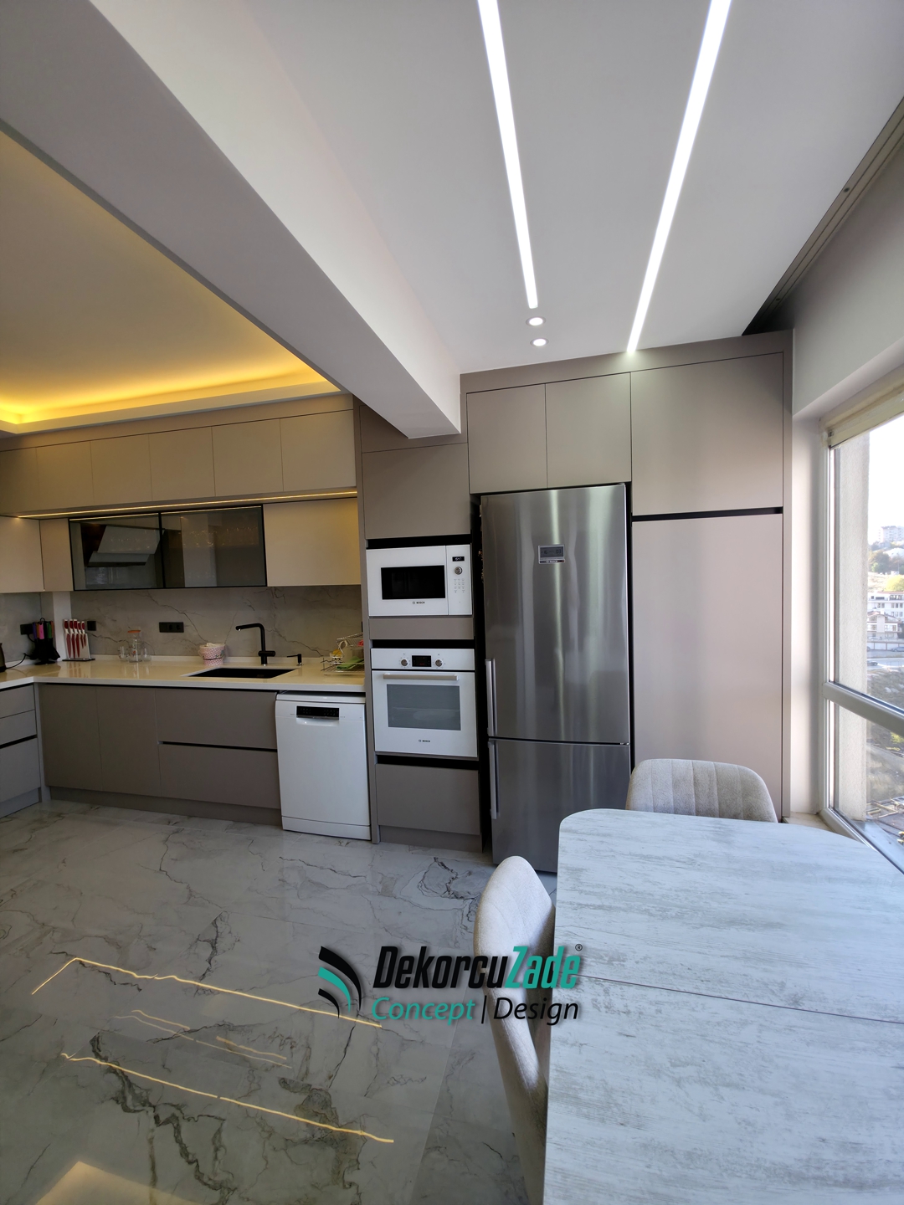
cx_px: 452
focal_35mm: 13
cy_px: 602
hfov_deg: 89.9
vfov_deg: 106.2
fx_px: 453
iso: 25
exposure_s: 1/291
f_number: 1.9
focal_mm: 2.2
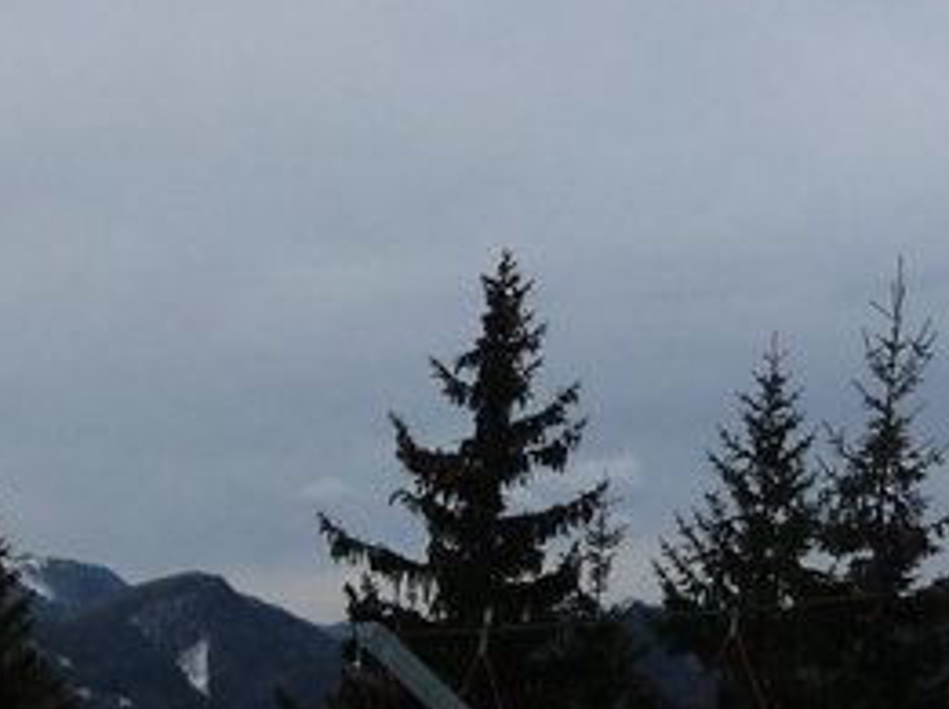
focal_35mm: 102
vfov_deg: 13.1
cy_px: 1276
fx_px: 2792
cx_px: -375
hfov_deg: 17.7
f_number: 3.3
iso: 100
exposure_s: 1/1000
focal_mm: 4.7
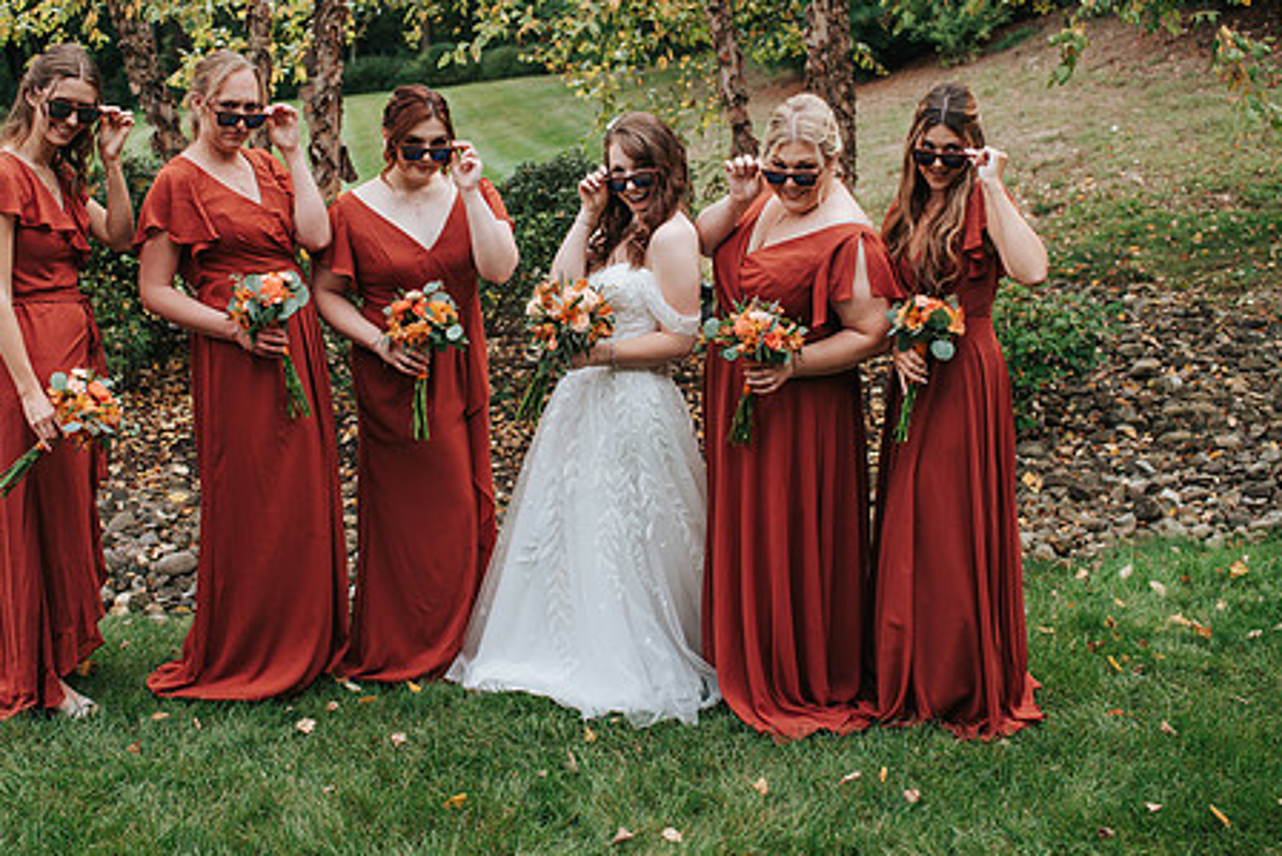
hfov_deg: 41.8
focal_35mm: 47
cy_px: 332
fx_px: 1674
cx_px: 548
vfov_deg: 28.6
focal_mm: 35
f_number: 2.8
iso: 100
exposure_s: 1/640
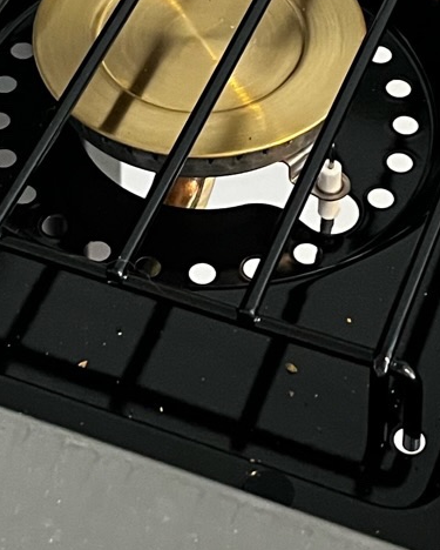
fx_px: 1805
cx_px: 182
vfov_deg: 17.2
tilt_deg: -47.5
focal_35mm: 111
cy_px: 159
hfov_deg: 13.9
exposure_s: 1/54
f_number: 1.6
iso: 500
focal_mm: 5.1
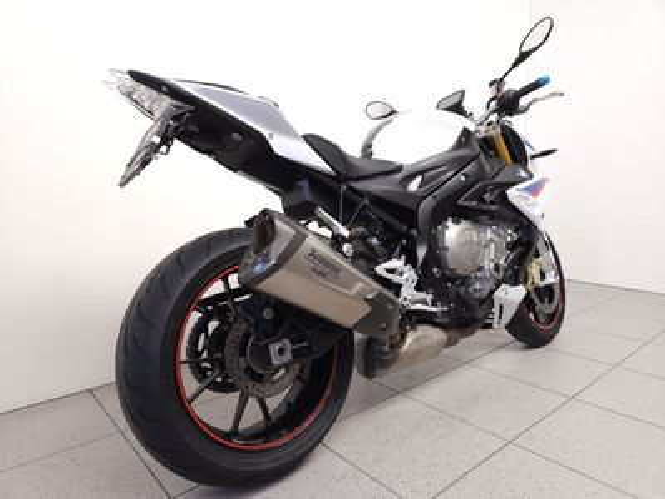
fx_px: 442
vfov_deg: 58.9
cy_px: 250
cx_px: 332
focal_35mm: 23
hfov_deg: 73.9
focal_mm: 5.4
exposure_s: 1/50
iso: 125
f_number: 1.8
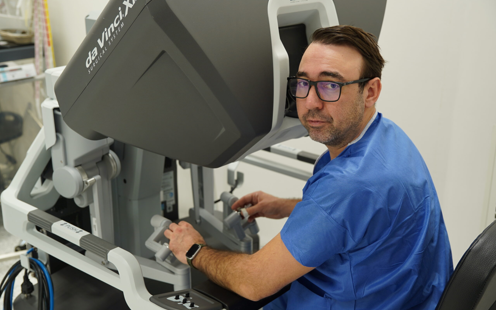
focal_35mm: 46
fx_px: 622
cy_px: 155
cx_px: 248
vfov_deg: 28.0
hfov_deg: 43.5
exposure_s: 1/50
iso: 125
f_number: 2.8
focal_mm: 30
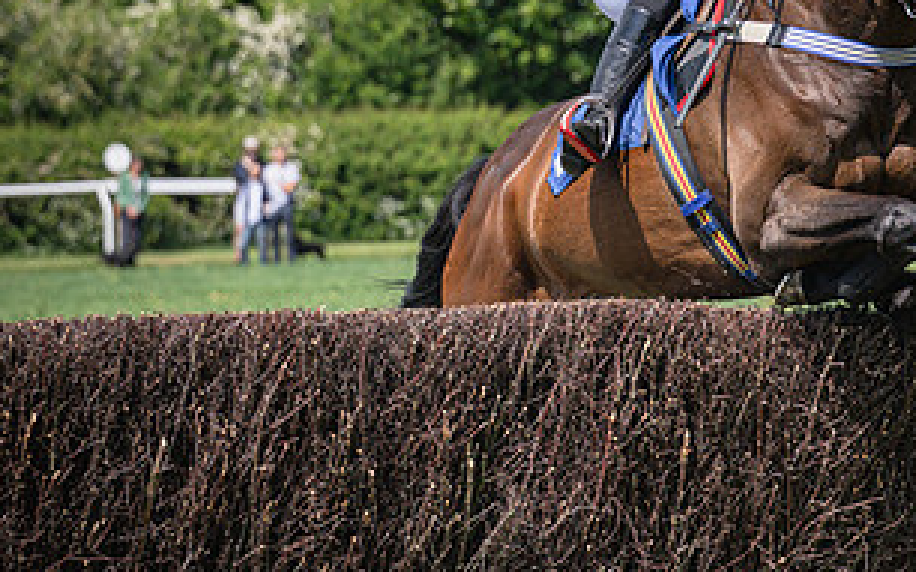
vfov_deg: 3.4
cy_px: 77
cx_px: 814
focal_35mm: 385
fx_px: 9608
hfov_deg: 5.5
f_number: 4
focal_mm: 115
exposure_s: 1/3200
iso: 200
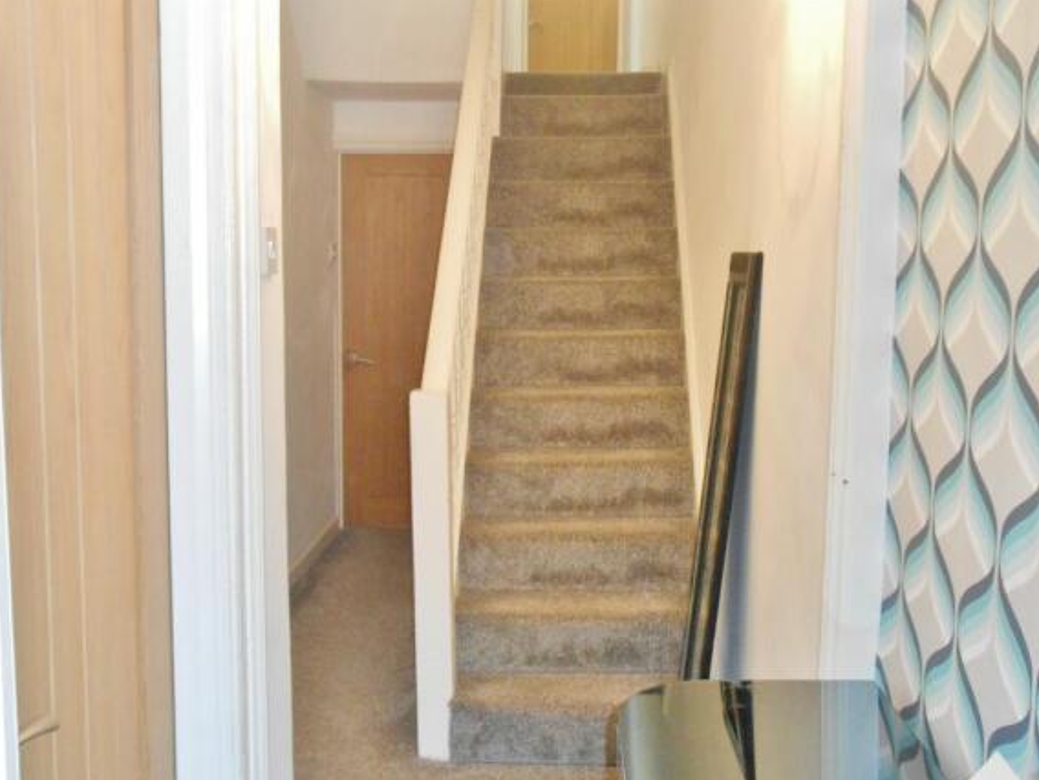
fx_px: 1171
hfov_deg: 47.9
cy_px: 393
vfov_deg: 36.8
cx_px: 520
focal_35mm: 39
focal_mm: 6.8
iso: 500
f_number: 4.2
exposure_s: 1/30
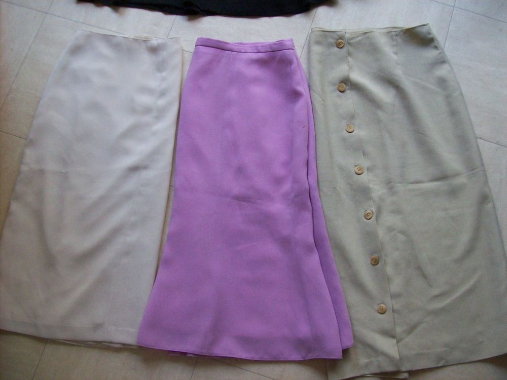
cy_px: 190
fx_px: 527
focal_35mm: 36
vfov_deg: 39.7
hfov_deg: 51.4
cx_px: 254
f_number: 2.7
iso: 229
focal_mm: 6
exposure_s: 1/128
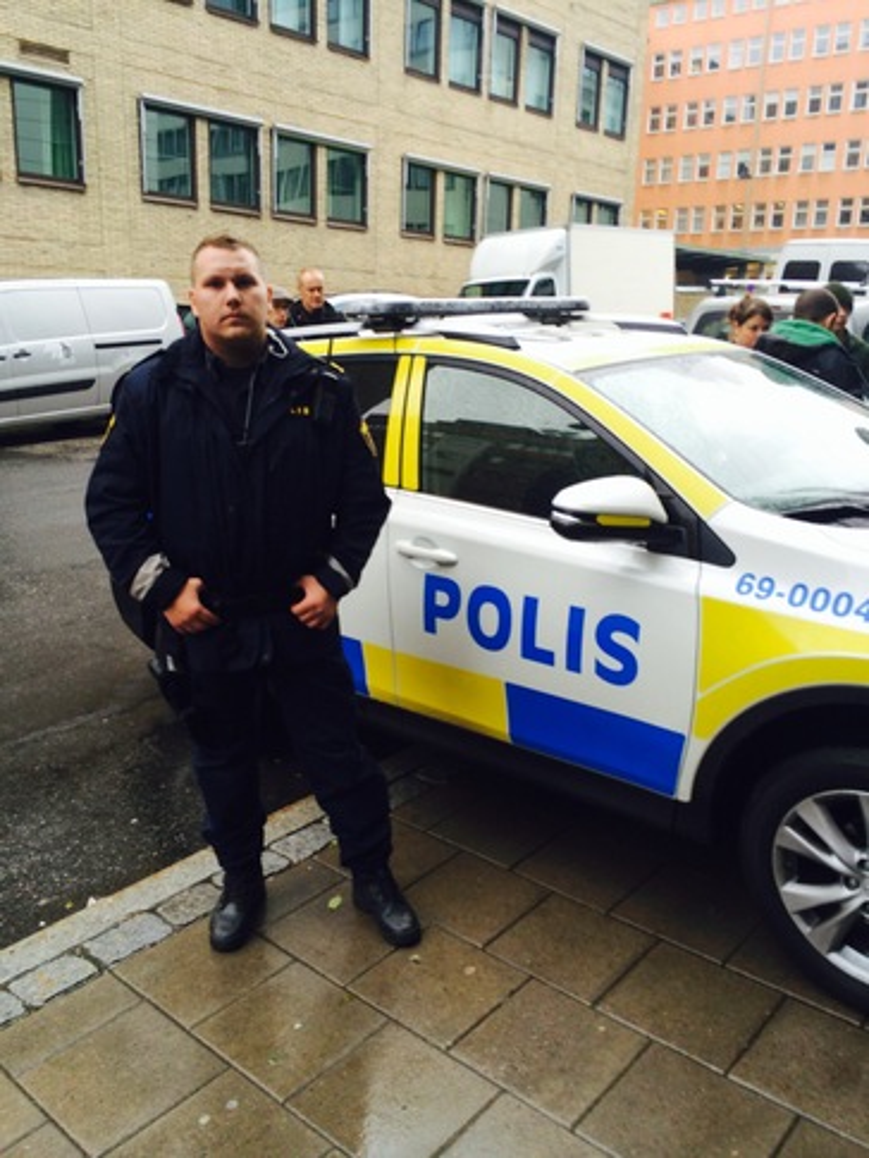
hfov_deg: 46.8
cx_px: 434
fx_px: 1004
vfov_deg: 60.0
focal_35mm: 30
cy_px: 579
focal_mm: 4.12
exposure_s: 1/60
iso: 50
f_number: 2.2
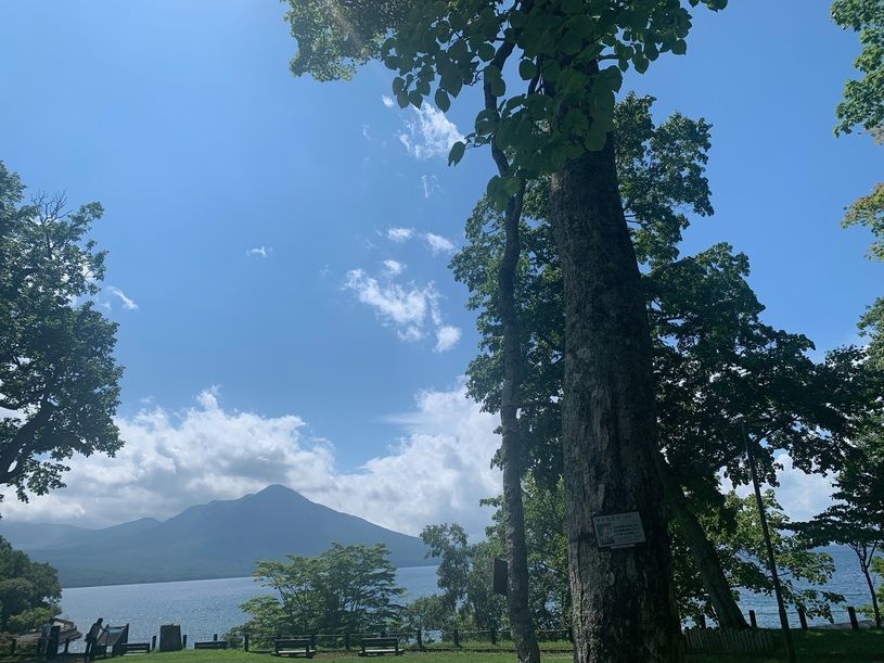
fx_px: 664
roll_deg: +3.9
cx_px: 442
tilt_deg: +18.2
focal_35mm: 26
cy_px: 332
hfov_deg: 67.3
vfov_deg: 53.1
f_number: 1.8
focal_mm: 4.25
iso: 25
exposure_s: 1/4464
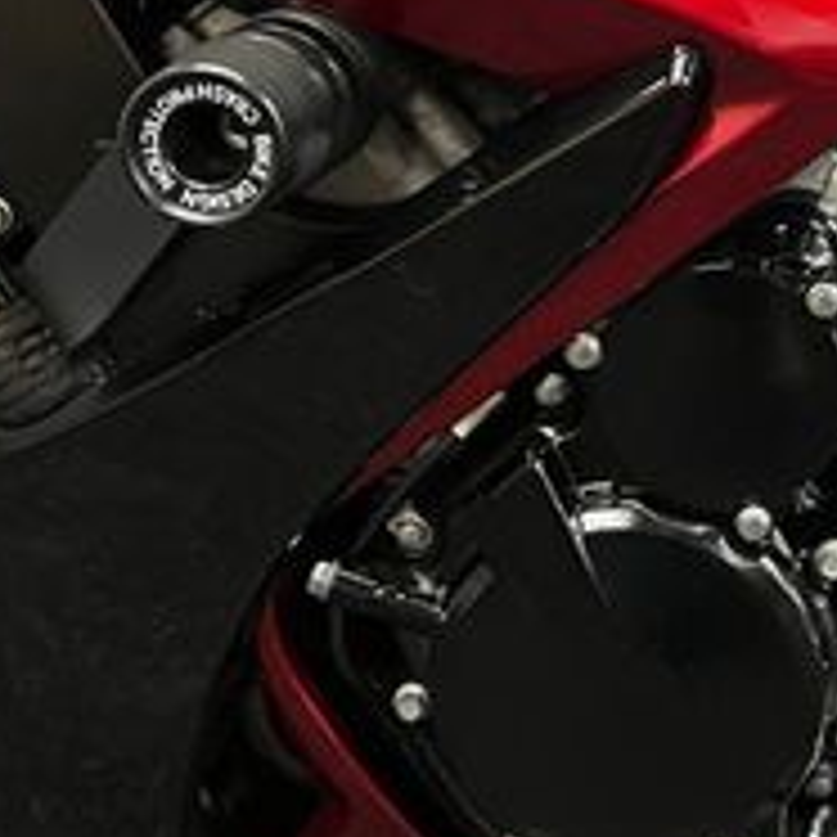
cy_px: 176
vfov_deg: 21.7
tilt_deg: -4.1
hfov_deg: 20.8
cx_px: 945
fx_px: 2161
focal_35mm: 79
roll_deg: +1.3
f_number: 1.6
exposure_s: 1/25
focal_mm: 5.1
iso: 500
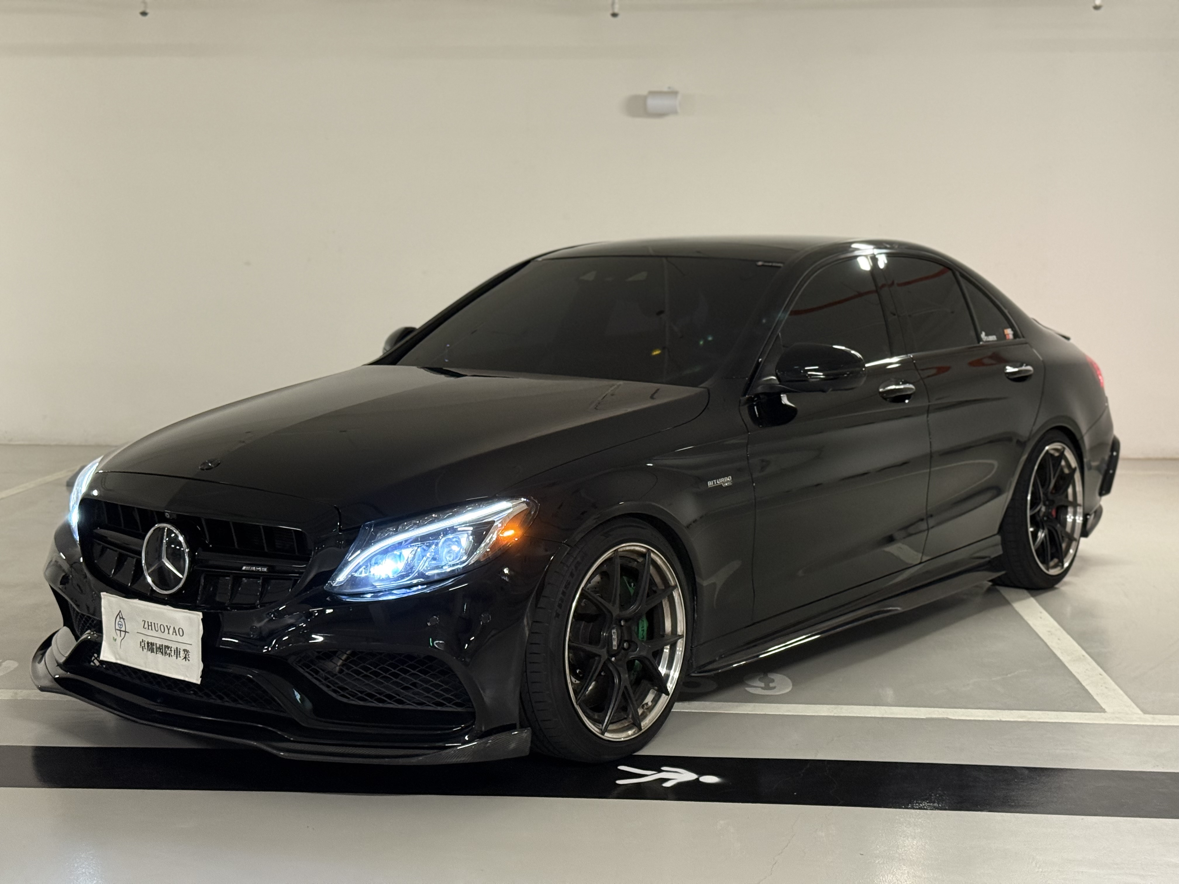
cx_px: 590
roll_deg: -0.1
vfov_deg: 30.3
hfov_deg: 39.7
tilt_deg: -6.3
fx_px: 1635
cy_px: 442
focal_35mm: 48
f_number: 1.78
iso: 320
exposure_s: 1/40
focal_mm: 6.76
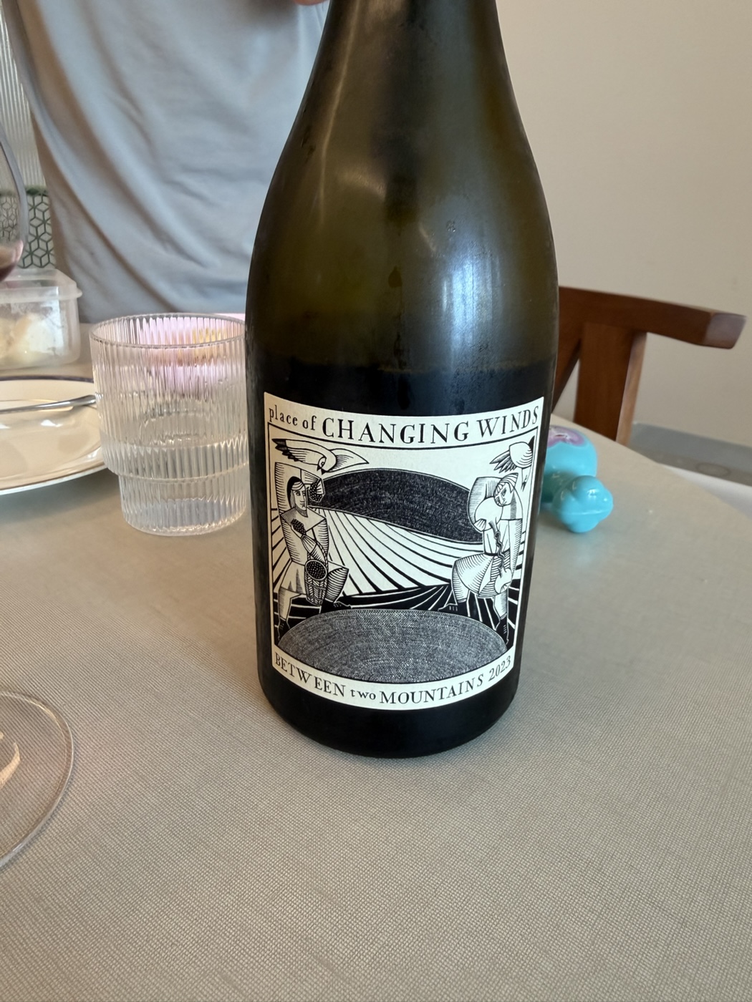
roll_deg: -2.1
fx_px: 695
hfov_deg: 56.8
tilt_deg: -19.8
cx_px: 376
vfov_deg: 71.6
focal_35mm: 24
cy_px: 501
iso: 250
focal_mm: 2.22
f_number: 2.2
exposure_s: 1/121
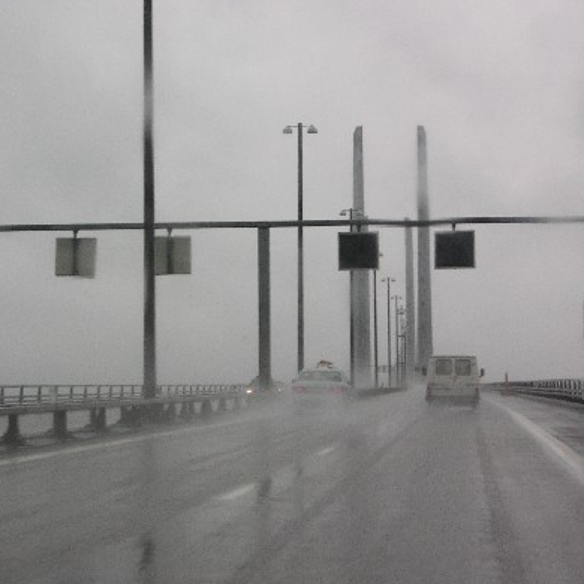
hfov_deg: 14.9
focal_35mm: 117
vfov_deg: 14.9
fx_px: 2233
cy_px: 298
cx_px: 303
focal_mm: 22.3
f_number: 4.4
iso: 50
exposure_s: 1/148
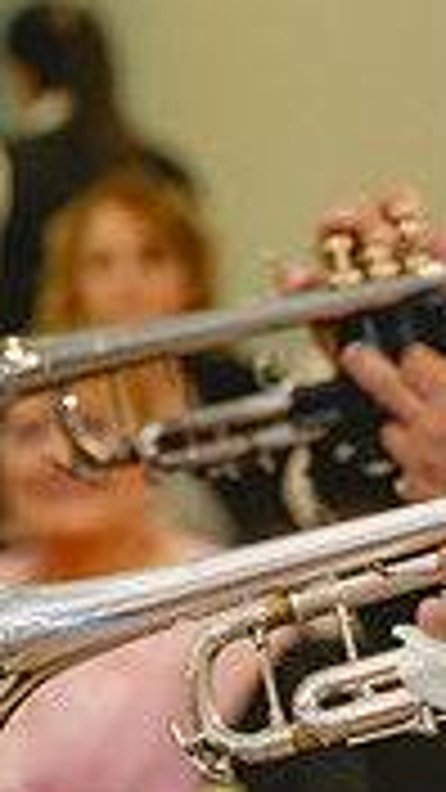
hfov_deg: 5.0
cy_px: 574
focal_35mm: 242
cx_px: 802
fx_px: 5088
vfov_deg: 8.9
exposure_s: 1/80
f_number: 2.8
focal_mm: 70
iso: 1000
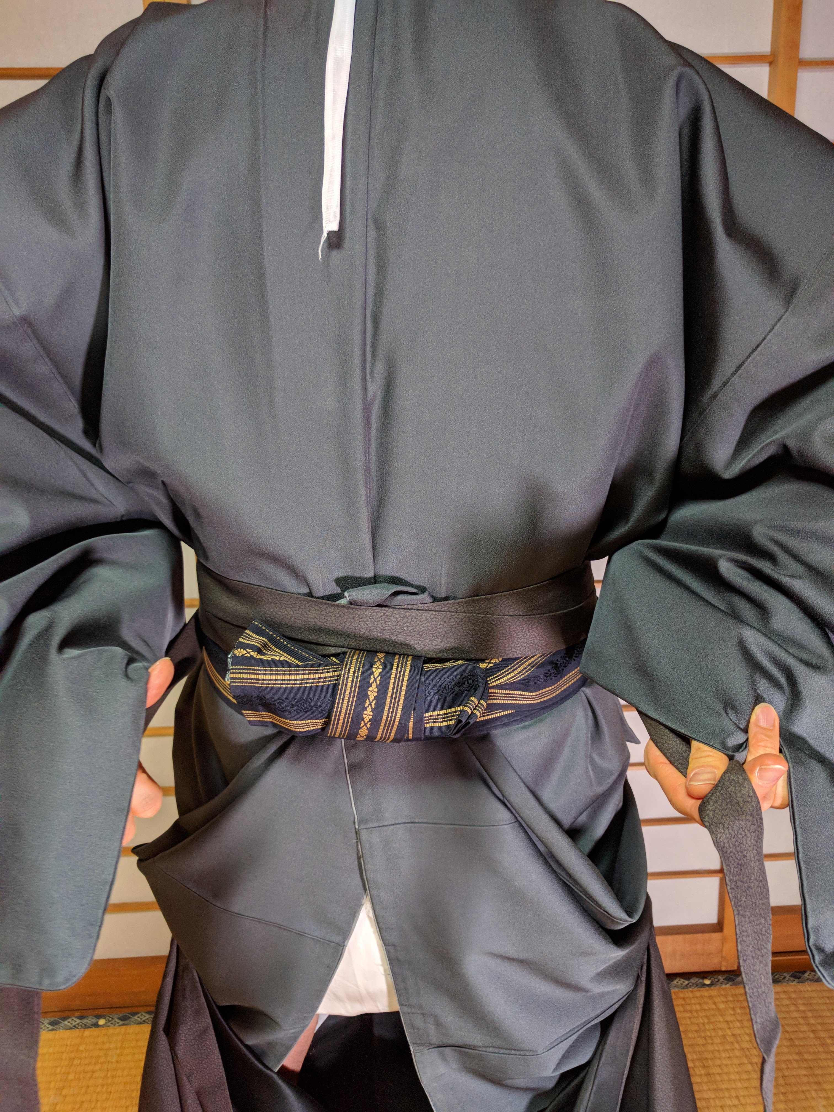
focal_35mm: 26
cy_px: 556
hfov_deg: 53.1
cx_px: 417
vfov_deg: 67.3
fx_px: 835
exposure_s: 1/62.1
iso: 450
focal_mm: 4.67
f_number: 2
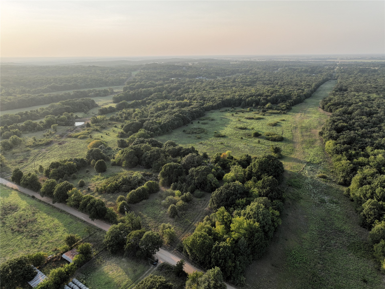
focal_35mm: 24
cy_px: 144
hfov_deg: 71.6
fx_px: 267
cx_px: 192
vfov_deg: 56.8
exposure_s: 1/80
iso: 400
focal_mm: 12.29
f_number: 2.8
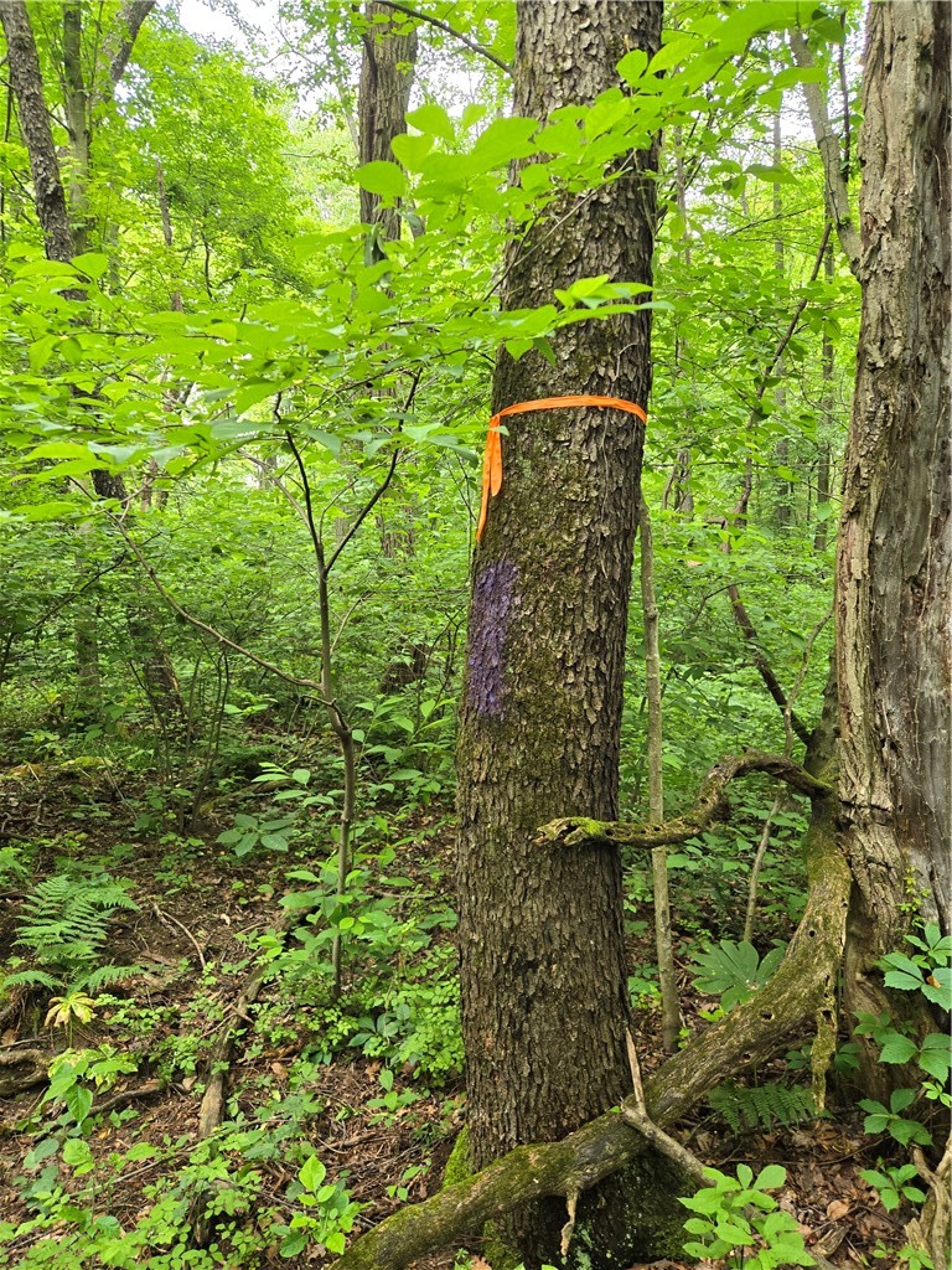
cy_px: 635
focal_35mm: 23
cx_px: 476
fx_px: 843
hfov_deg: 58.9
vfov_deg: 73.9
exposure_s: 1/120
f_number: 1.8
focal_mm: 5.4
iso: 125
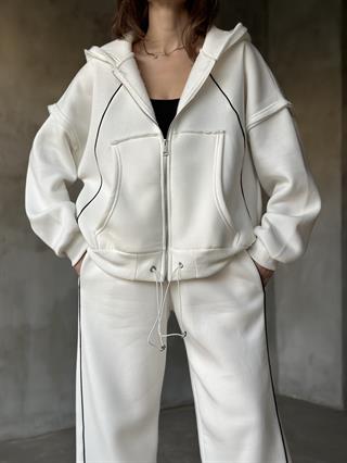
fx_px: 641
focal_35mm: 48
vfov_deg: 39.6
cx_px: 174
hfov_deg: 30.3
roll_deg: -0.7
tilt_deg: +1.7
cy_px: 232
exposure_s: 1/121
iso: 125
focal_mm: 6.86
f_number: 1.78
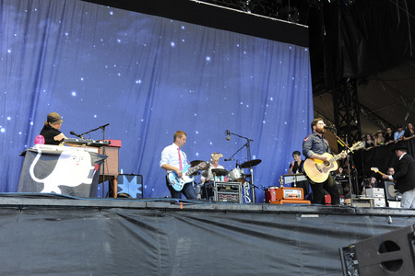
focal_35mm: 50
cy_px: 138
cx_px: 208
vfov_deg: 27.0
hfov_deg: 39.6
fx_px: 576
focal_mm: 50
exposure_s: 1/500
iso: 800
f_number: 3.5
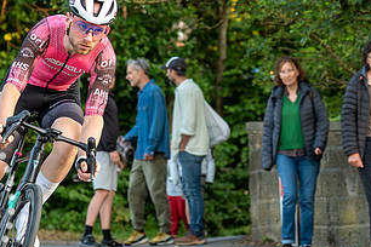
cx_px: 54
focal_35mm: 198
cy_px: 68
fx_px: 2040
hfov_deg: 10.3
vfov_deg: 6.9
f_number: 3.5
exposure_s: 1/800
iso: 1000
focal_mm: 70
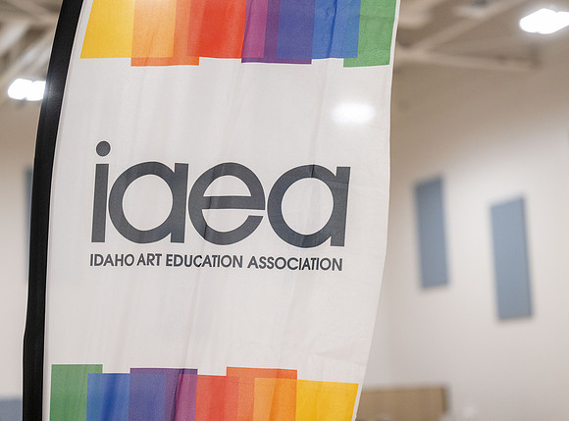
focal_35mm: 75
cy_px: 210
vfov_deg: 19.4
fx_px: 1229
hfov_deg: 26.1
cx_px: 287
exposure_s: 1/250
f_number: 2.8
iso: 2000
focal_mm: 70
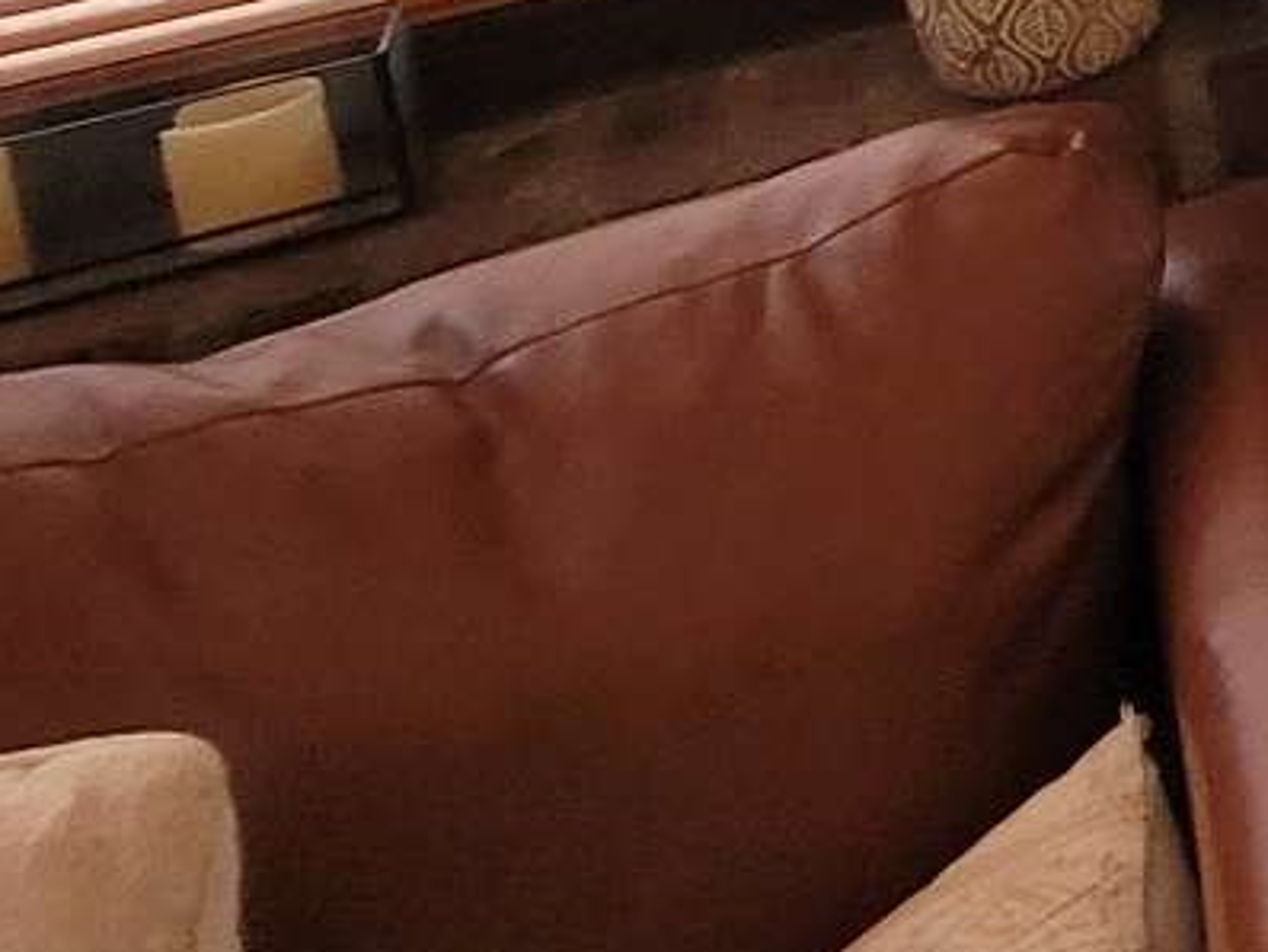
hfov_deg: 16.8
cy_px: -661
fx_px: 2455
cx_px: 2804
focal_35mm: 67
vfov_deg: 18.2
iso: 160
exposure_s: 1/60
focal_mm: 1.74
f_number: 2.2
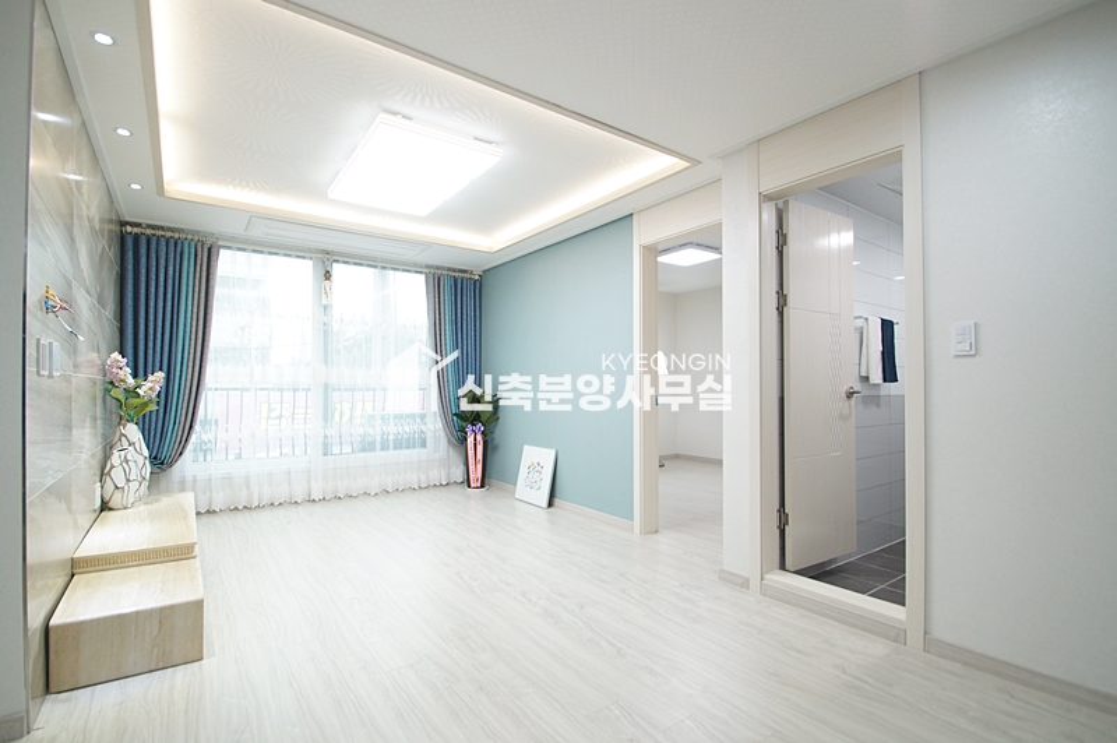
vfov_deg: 77.2
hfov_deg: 100.4
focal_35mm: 15
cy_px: 372
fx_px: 465
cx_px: 558
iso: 800
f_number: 4
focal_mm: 10
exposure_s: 1/100
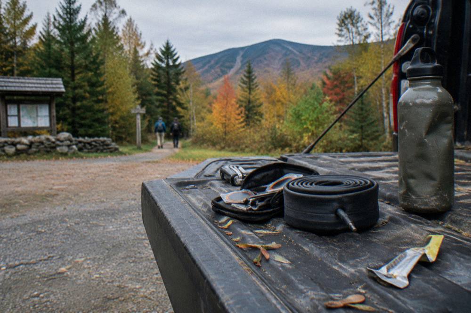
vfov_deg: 28.6
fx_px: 615
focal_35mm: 47
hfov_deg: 41.9
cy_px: 156
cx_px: 236
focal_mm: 47
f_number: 4
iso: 500
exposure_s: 1/2000
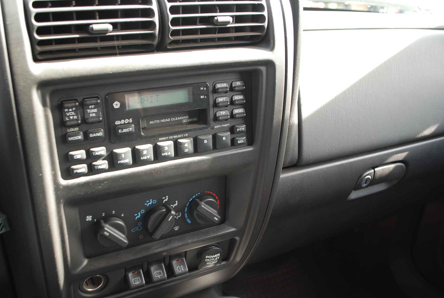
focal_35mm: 34
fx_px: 420
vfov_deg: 39.0
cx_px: 198
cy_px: 160
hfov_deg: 55.6
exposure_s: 1/40
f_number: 3.8
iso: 200
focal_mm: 20
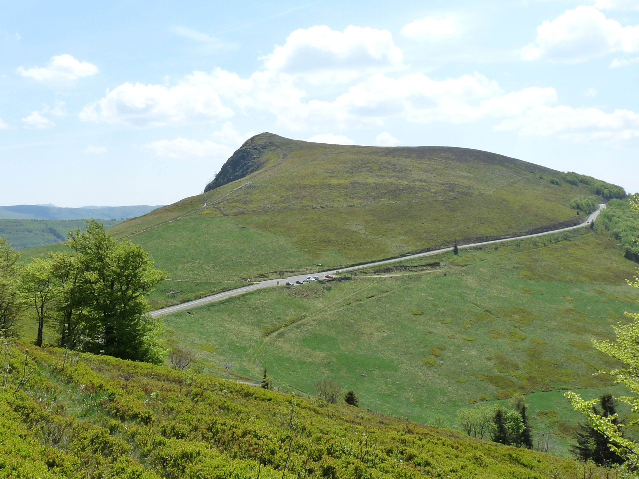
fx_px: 720
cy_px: 240
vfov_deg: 36.8
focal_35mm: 39
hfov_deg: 47.9
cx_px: 320
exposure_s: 1/400
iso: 160
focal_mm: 4.8
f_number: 5.6
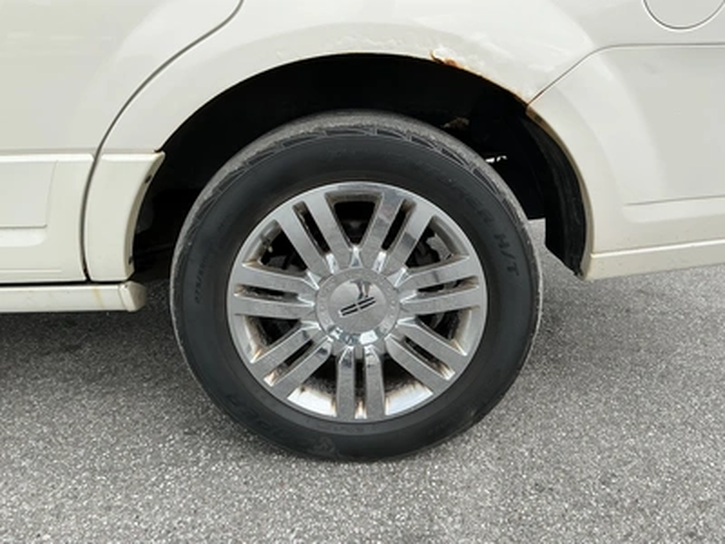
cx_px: 362
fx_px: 586
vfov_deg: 49.7
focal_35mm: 28
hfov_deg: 63.4
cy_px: 272
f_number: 1.8
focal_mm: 3
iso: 25
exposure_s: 1/378
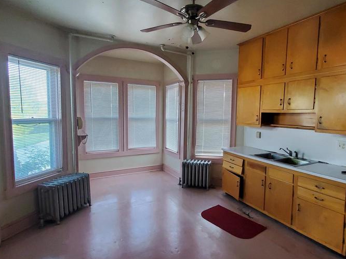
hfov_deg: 81.4
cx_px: 195
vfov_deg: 65.9
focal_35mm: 20
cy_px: 129
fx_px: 200
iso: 500
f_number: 2.2
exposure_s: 1/46
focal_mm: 1.8
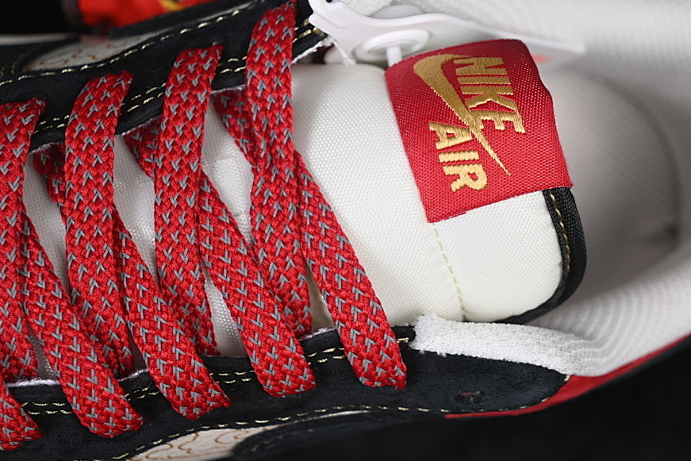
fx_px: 1785
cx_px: 378
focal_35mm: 93
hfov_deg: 21.9
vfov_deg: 14.7
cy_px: 192
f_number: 7.1
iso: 160
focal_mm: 50
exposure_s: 1/80
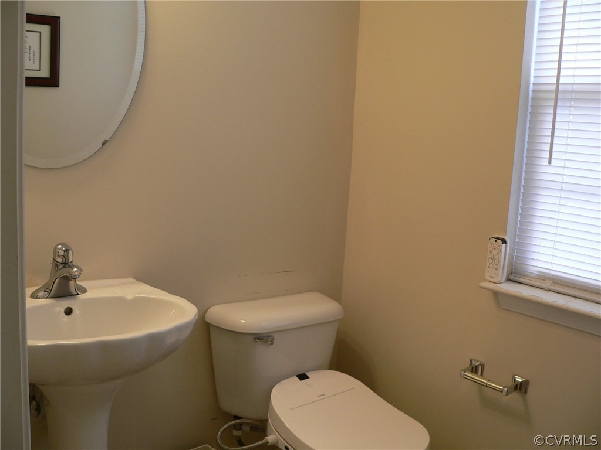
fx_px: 625
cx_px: 300
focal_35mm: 36
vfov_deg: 39.7
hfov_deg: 51.4
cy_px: 225
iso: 100
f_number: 2.8
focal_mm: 6
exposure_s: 1/25
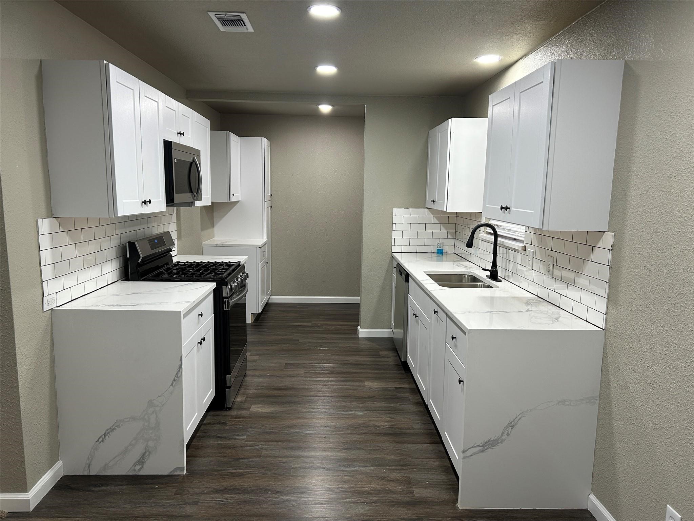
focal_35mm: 26
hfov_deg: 67.3
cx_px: 347
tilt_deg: -8.3
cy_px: 260
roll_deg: -0.7
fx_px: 521
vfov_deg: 53.1
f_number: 1.5
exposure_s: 1/60
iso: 80
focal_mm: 5.7
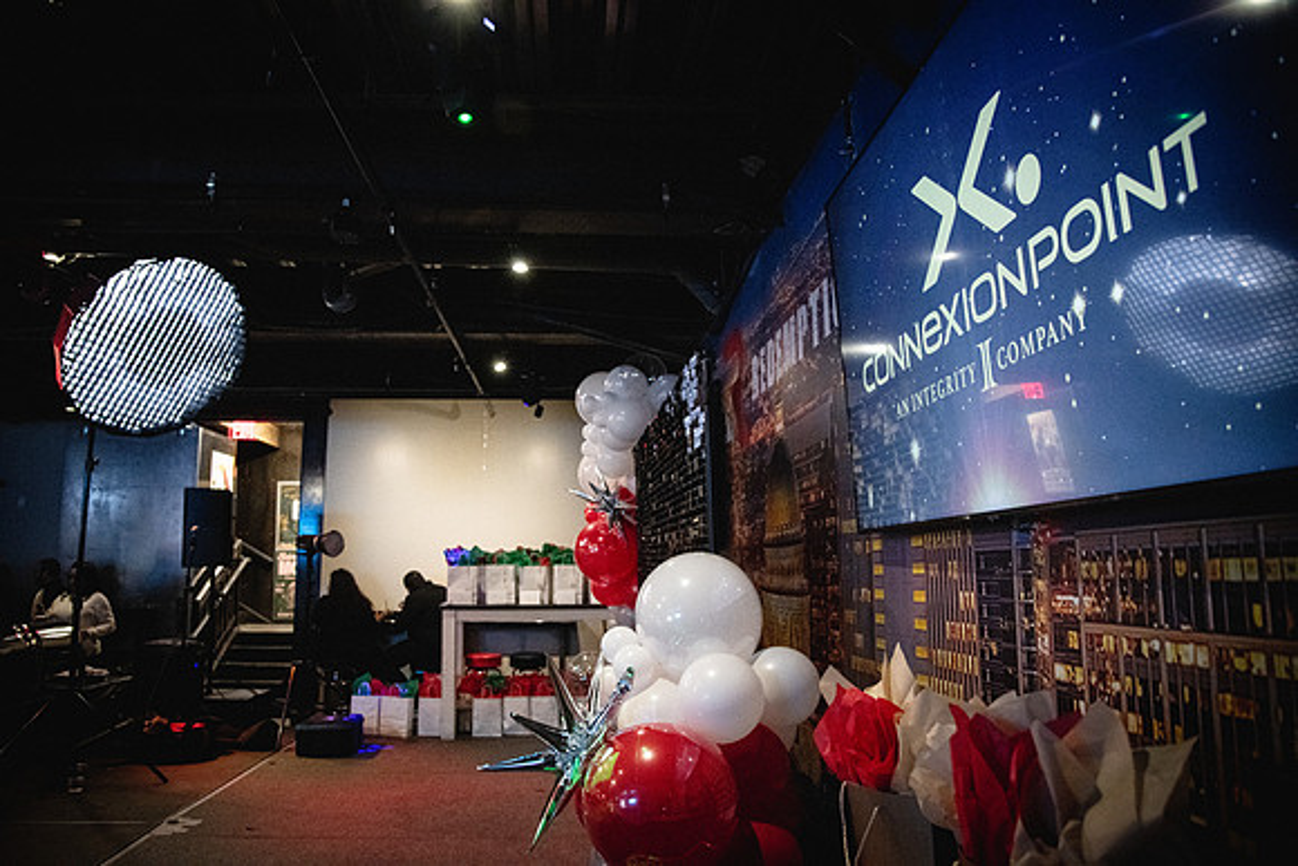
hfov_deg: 73.7
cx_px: 649
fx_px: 865
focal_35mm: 24
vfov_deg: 53.2
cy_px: 433
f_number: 4
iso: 6400
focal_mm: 24
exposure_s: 1/200
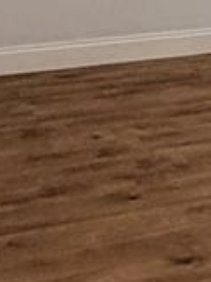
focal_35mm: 103
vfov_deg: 18.0
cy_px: -69
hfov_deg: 13.9
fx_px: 838
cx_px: 256
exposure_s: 1/120
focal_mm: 2.22
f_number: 2.2
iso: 320
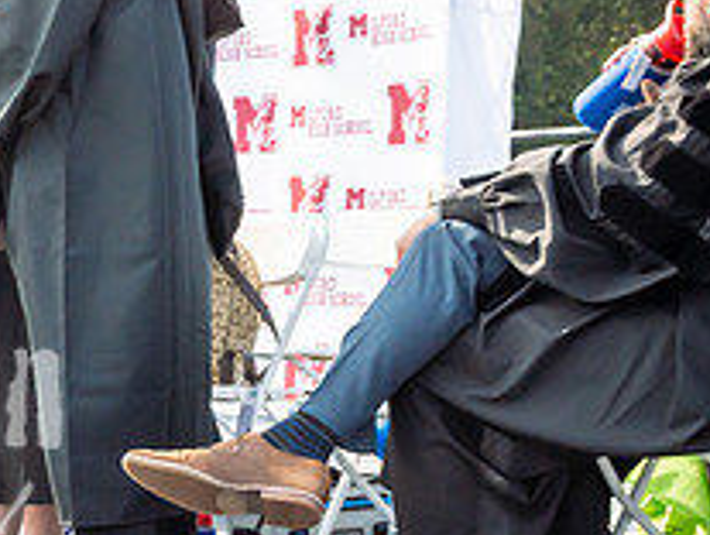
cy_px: 268
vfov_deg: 11.7
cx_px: -149
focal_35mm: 127
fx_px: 2609
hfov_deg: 15.0
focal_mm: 27
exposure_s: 1/500
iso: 200
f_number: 7.1
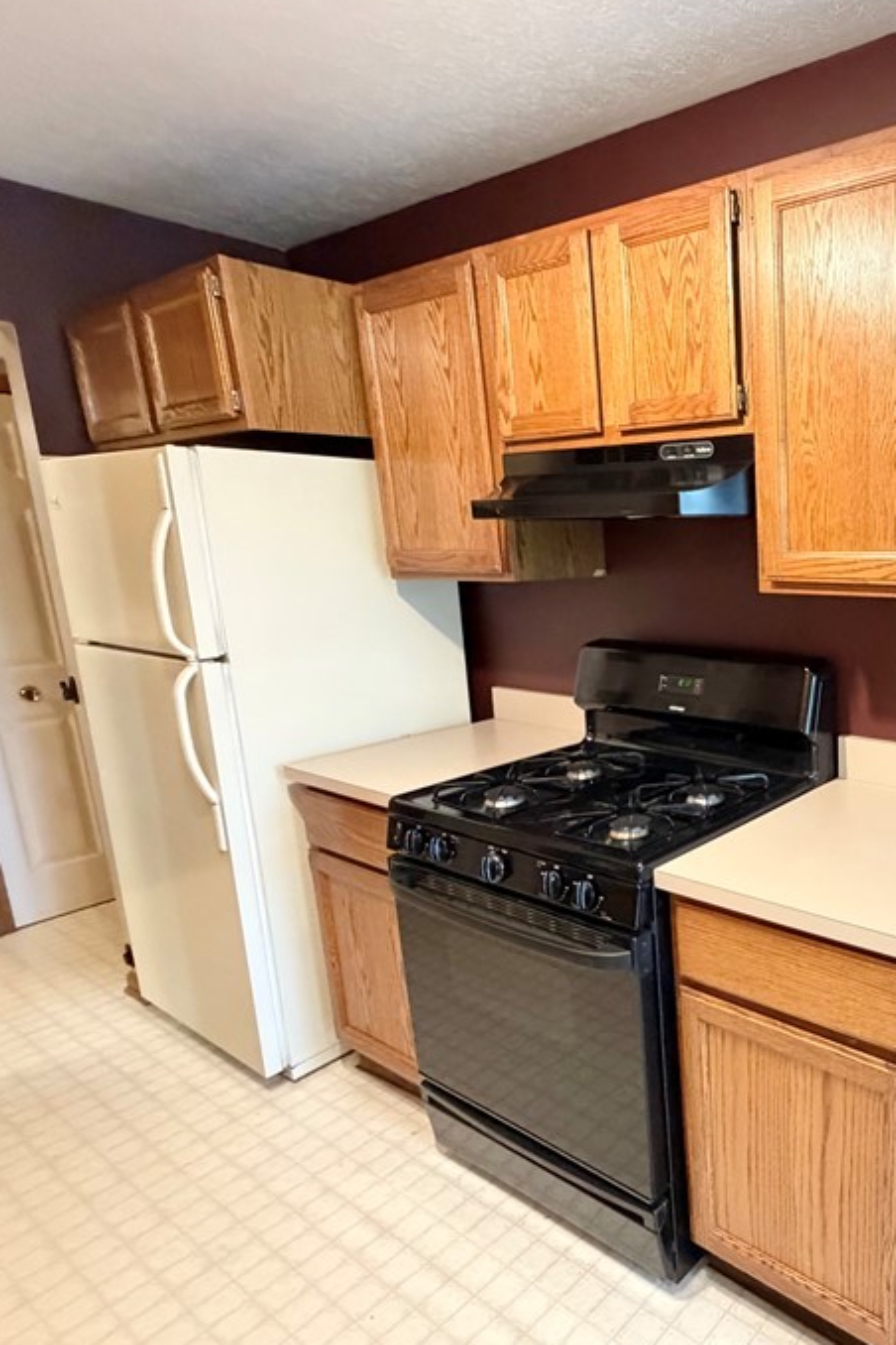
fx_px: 821
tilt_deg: -11.2
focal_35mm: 22
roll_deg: +0.7
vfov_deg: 78.5
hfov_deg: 48.7
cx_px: 862
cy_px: 702
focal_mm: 2.22
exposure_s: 1/60
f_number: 2.2
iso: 800
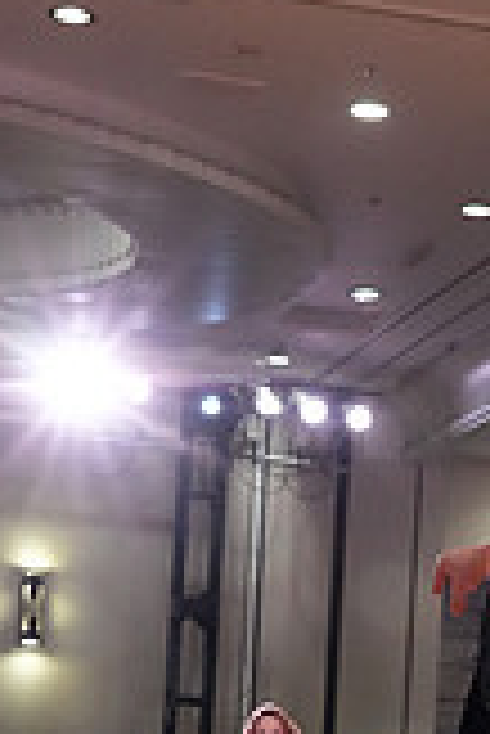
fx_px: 3117
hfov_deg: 8.7
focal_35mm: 153
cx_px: 820
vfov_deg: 13.0
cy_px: 919
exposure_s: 1/320
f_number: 5.6
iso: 5000
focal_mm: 43
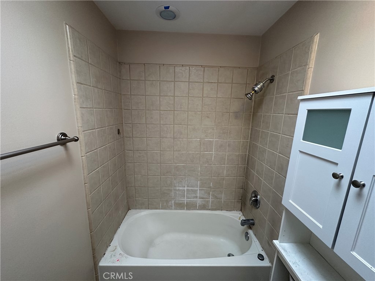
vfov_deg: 85.7
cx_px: 188
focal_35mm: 14
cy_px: 140
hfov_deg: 102.1
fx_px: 152
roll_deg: -1.8
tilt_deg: -10.5
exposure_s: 1/60
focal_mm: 2.22
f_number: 2.2
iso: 320
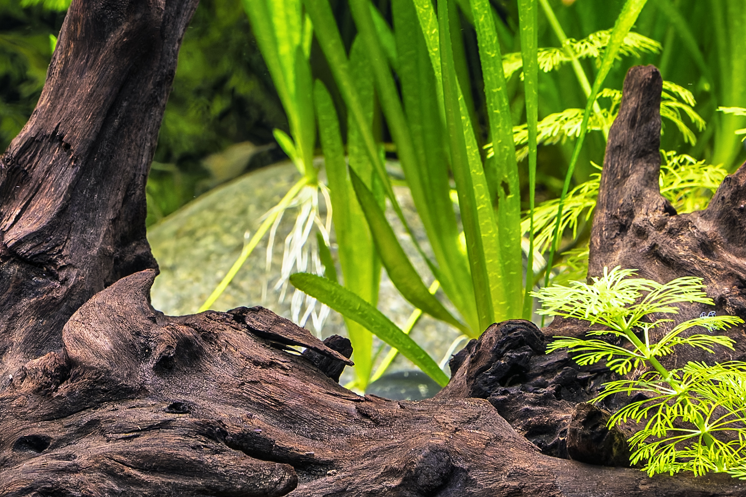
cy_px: -1
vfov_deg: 8.4
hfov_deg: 12.6
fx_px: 3357
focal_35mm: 162
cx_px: 203
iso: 2500
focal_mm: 51
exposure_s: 1/50
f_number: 8
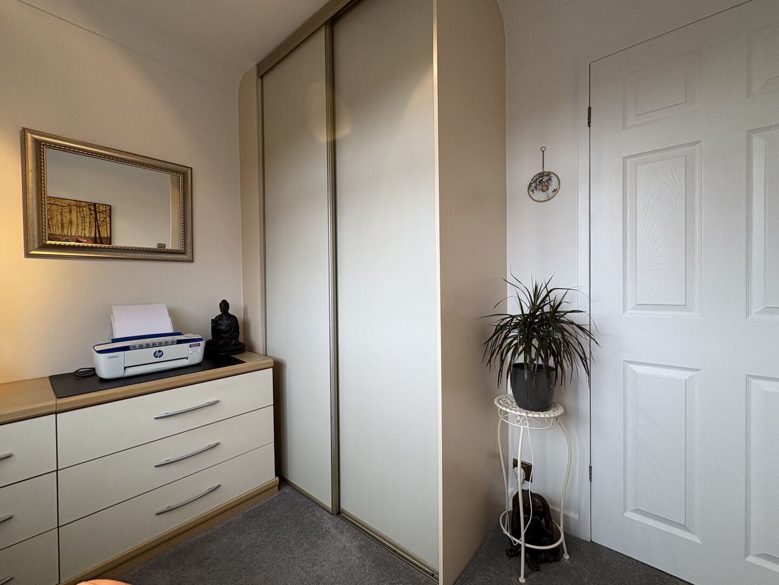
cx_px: 390
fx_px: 315
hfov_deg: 102.1
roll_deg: +0.6
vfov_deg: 85.7
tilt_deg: -1.6
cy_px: 292
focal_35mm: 14
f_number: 2.2
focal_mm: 2.22
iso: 125
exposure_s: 1/50
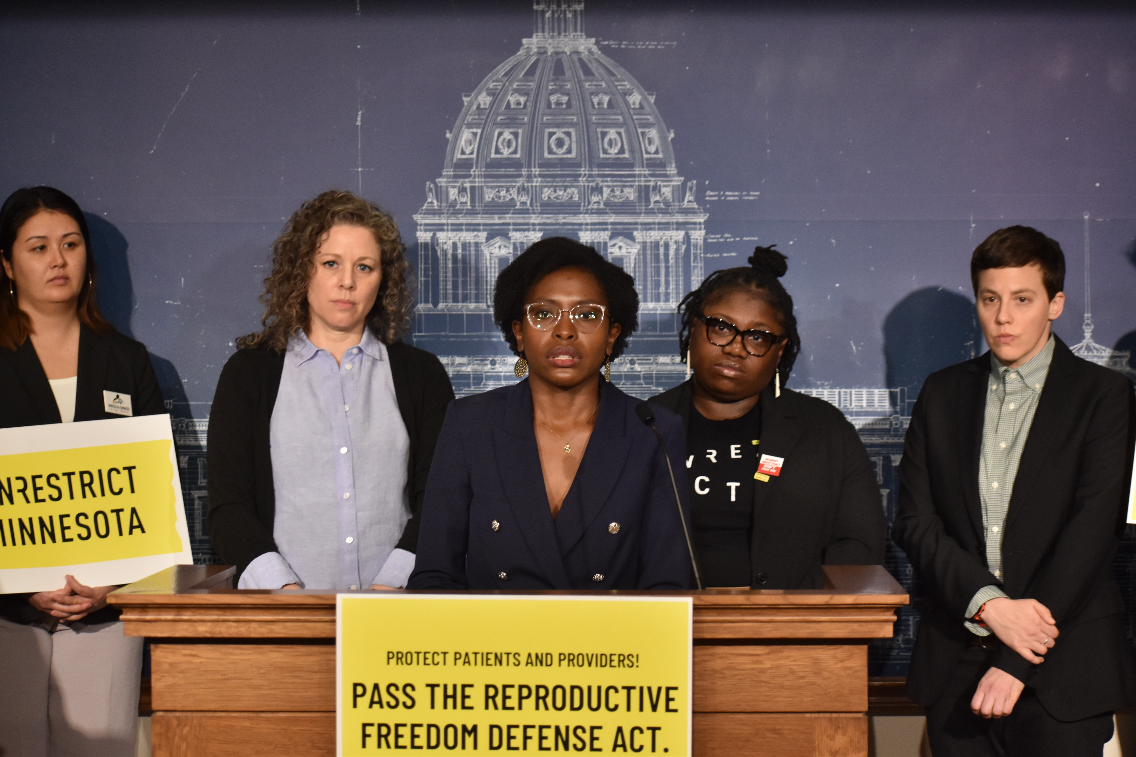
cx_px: 568
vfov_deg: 13.0
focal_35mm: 105
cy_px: 378
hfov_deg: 19.5
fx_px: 3313
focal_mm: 70
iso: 900
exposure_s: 1/125
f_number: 4.5
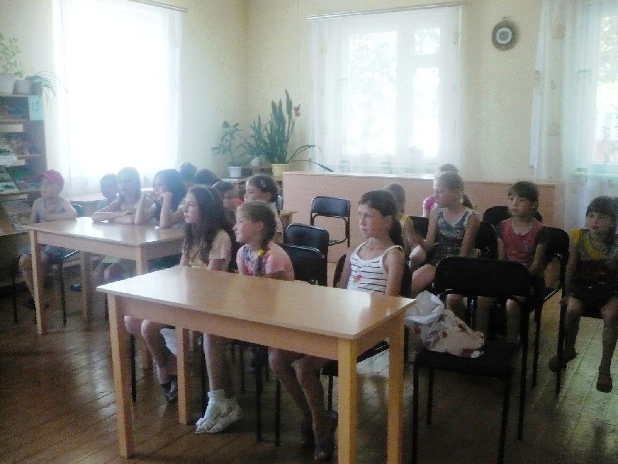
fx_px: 625
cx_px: 309
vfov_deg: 40.7
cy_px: 232
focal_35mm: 35
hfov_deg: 52.6
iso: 320
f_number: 2.8
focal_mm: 5.8
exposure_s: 1/30
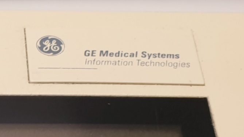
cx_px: -110
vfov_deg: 10.4
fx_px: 699
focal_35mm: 108
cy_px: 271
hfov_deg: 17.9
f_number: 2.4
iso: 50
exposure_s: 1/50
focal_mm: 4.3
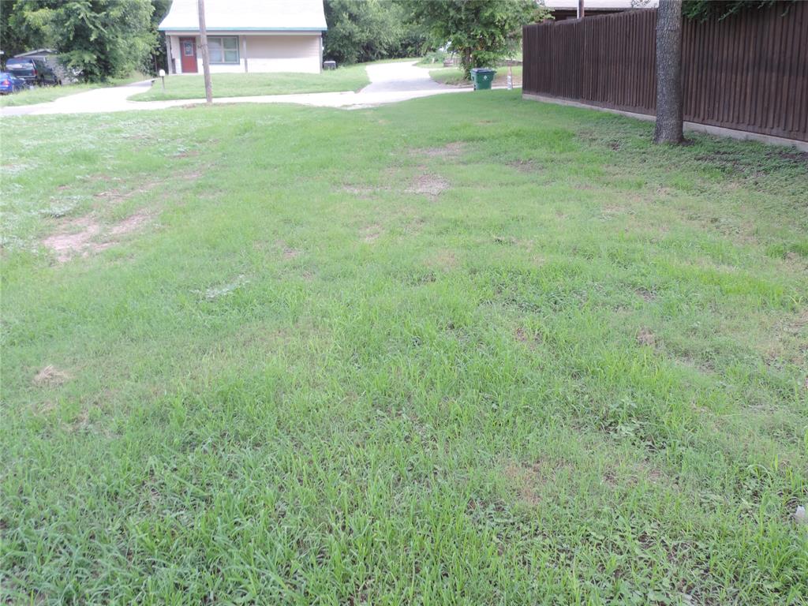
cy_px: 303
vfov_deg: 42.9
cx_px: 404
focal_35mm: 33
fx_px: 770
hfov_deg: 55.4
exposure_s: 1/60
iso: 80
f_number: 3.2
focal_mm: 5.8
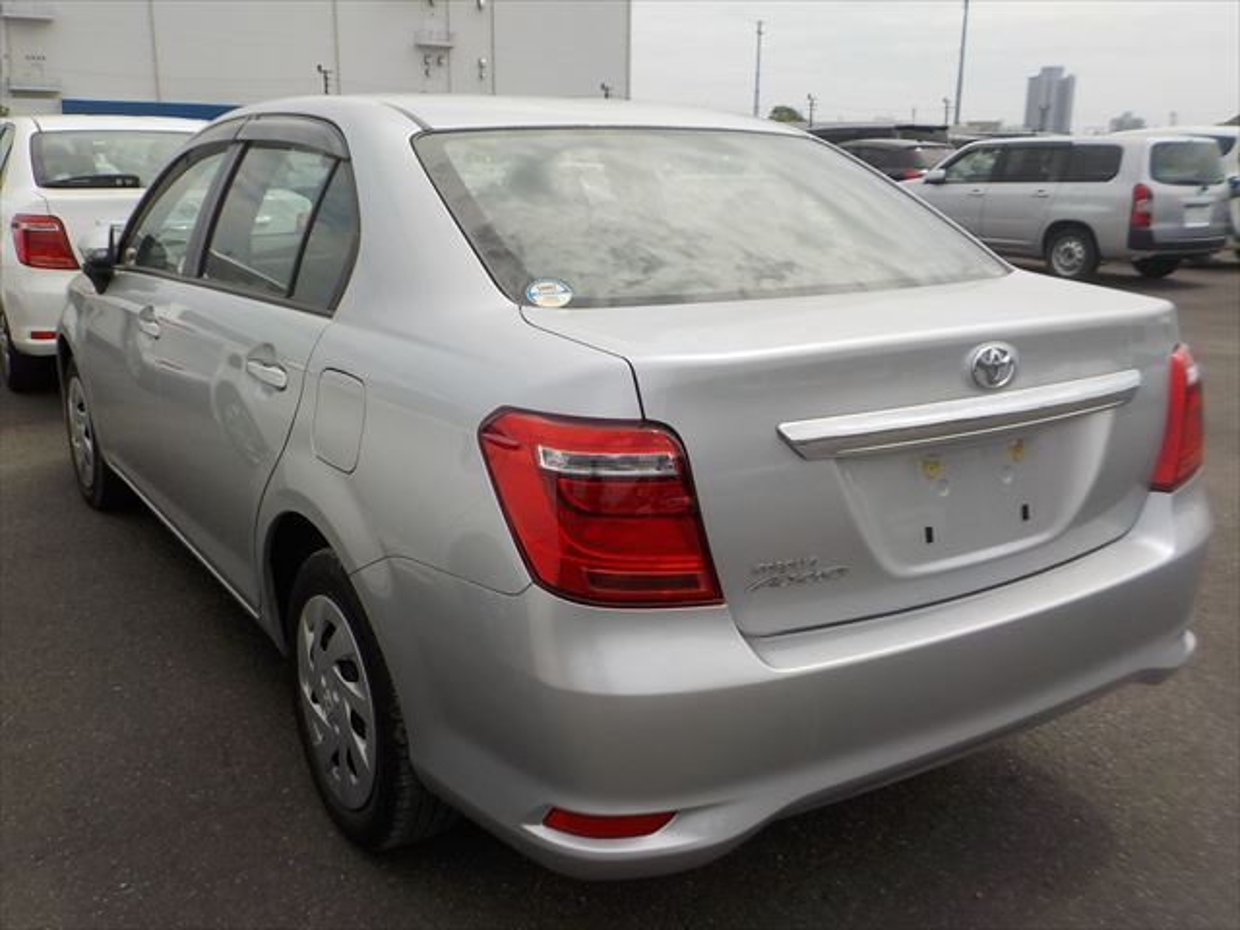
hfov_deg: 60.0
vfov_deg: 46.8
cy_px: 465
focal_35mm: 30
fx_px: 1075
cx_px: 620
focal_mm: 4.1
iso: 125
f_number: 3.3
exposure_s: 1/2000
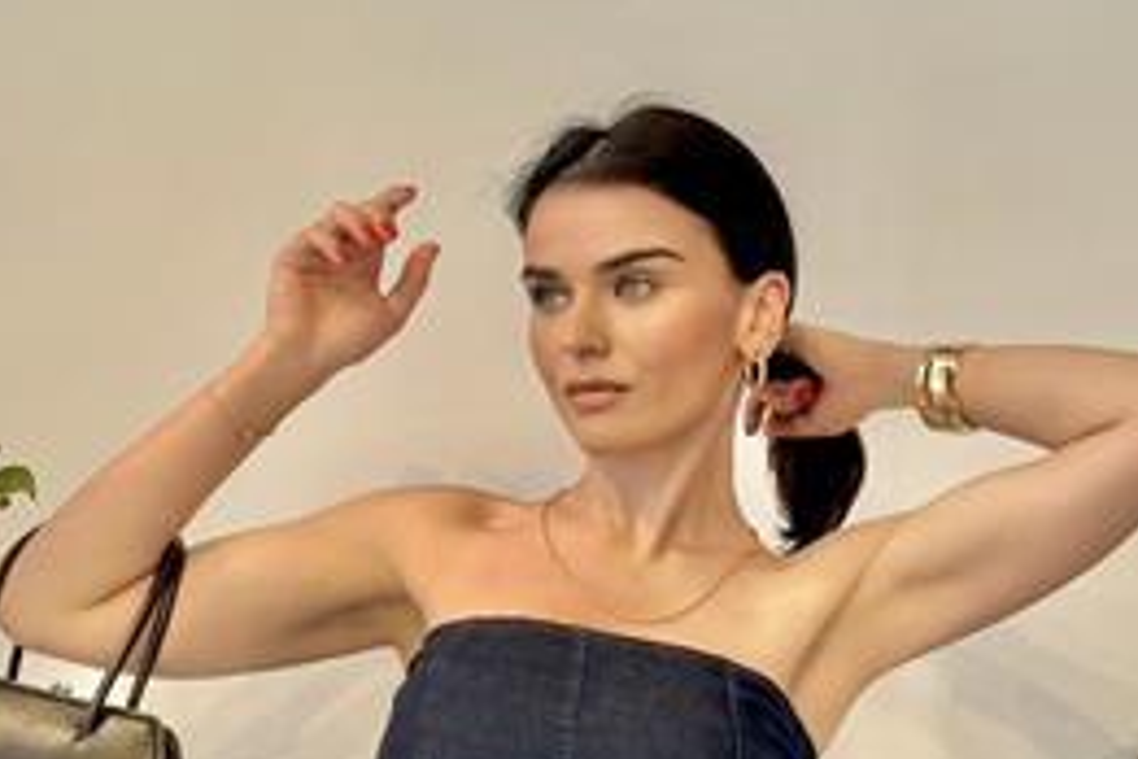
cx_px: 615
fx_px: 3224
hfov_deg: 20.0
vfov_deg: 13.3
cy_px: 691
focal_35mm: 102
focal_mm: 6.76
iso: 80
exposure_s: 1/786
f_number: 1.78
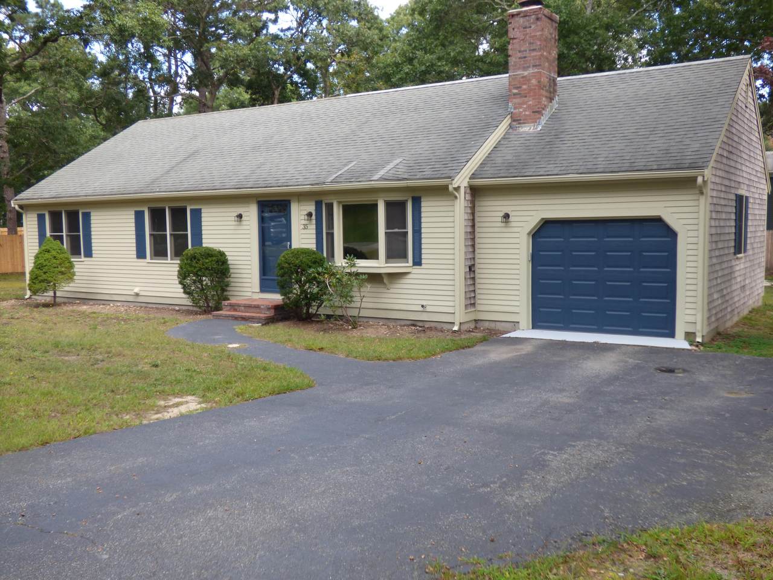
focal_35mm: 33
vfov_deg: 42.9
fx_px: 737
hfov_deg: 55.4
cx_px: 386
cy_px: 290
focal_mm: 5.78
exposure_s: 1/160
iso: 100
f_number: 3.4
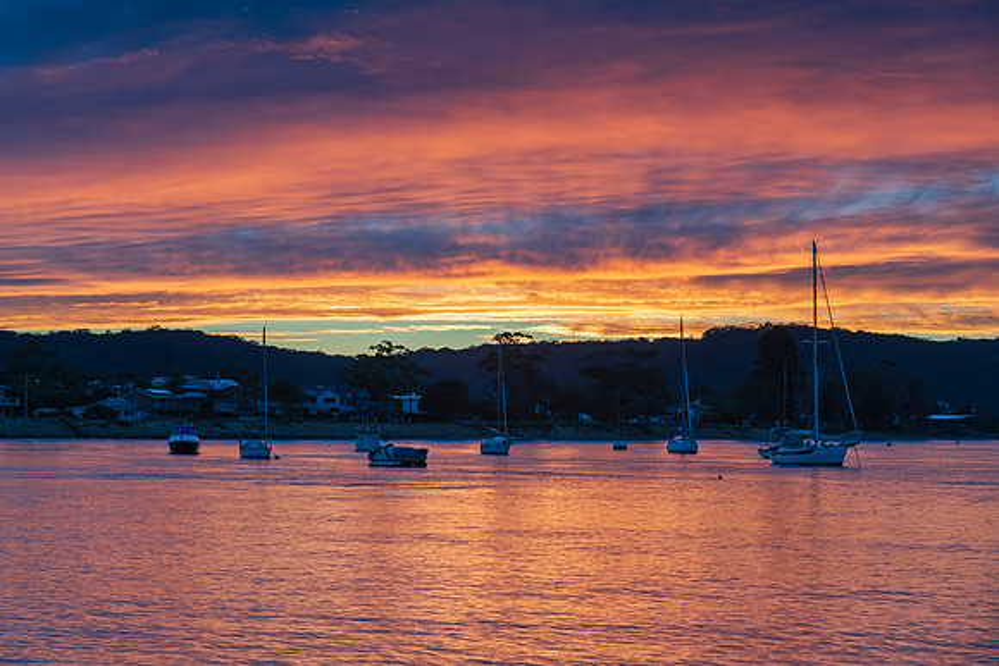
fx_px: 2165
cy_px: 333
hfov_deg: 26.0
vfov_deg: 17.5
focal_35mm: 78
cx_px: 500
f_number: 9
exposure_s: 1/4
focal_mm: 78
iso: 50
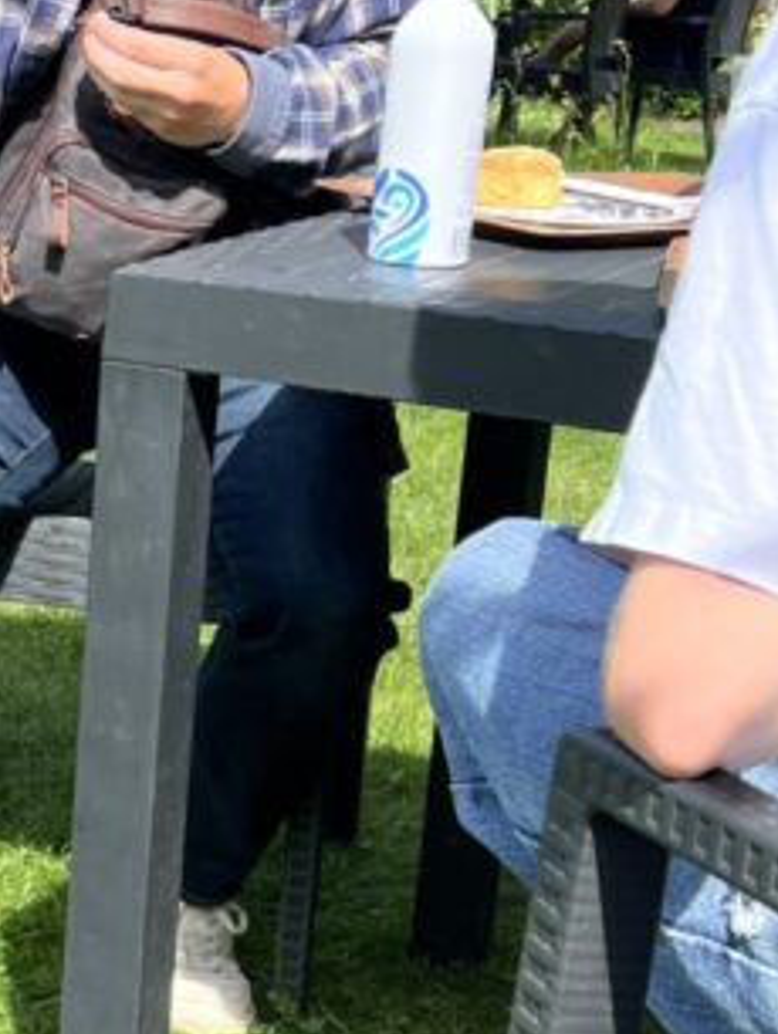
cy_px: 578
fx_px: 2603
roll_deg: -1.0
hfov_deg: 16.0
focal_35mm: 87
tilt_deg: -12.3
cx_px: -274
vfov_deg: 22.5
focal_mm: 5.7
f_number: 1.5
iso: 50
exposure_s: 1/1621
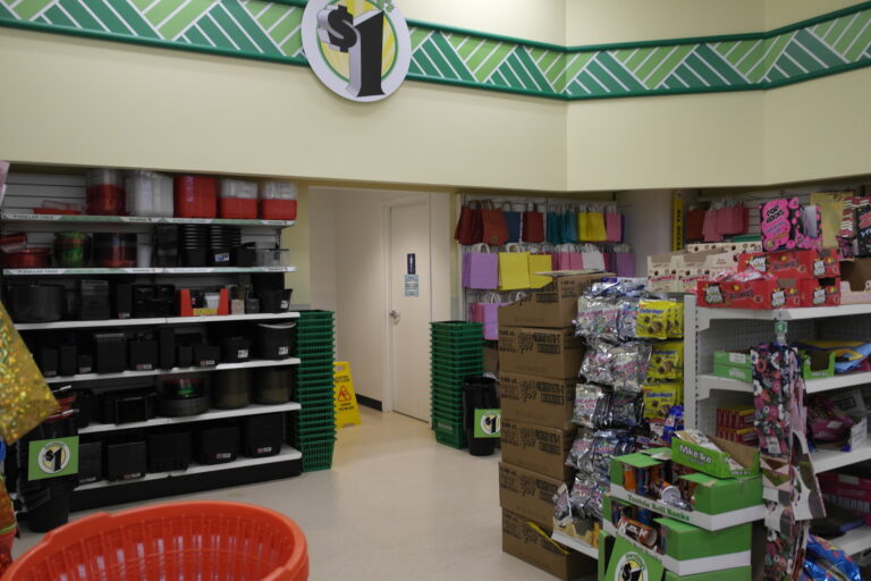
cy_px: 290
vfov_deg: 43.6
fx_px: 726
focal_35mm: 30
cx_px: 436
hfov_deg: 61.9
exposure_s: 1/60
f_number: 3.5
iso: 400
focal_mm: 20
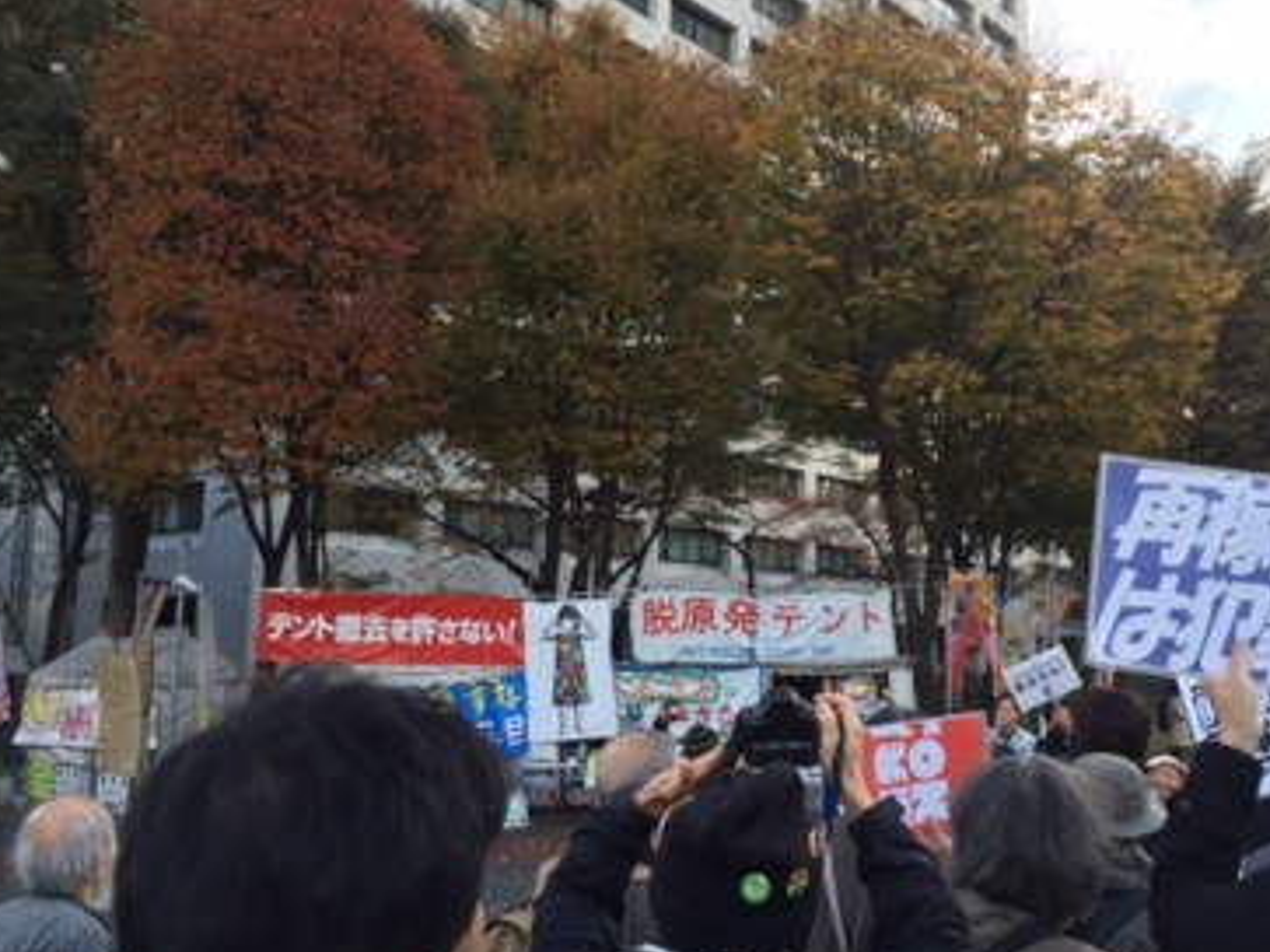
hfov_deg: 51.2
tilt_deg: +4.0
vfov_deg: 39.6
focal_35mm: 36
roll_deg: -1.5
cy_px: 472
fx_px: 1320
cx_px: 731
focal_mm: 4.15
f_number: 2.2
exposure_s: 1/120
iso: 40
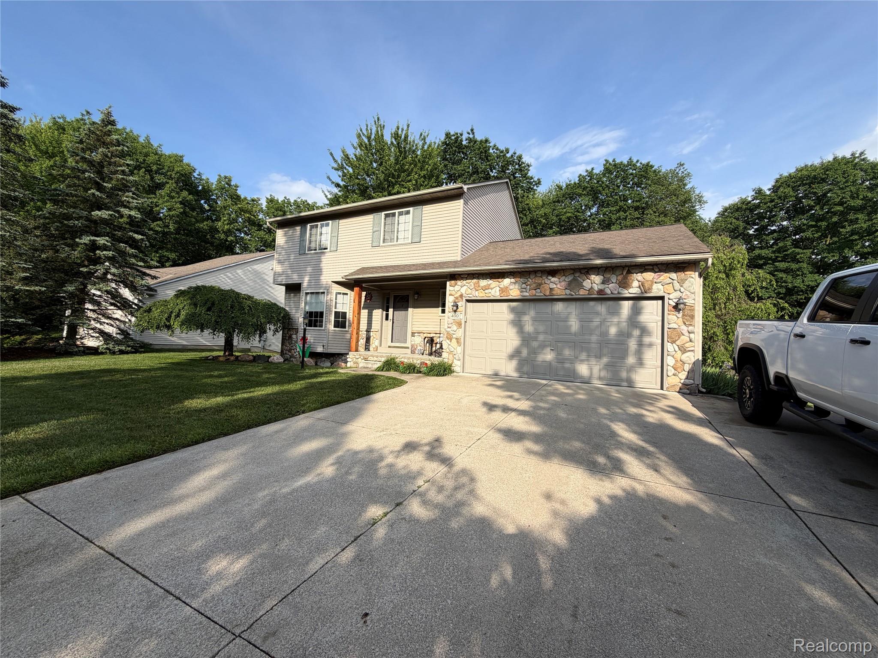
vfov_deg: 85.7
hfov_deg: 102.1
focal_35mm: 14
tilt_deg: +2.9
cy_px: 329
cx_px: 439
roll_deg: -2.1
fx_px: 355
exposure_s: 1/770
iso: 25
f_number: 2.2
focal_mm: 2.22
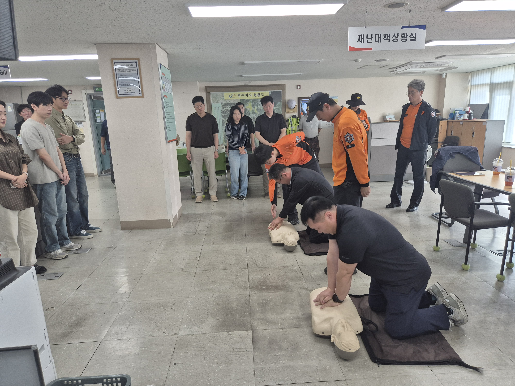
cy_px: 193
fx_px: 342
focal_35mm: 23
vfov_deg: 58.9
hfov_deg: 73.9
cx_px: 258
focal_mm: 5.4
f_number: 1.8
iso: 64
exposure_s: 1/120
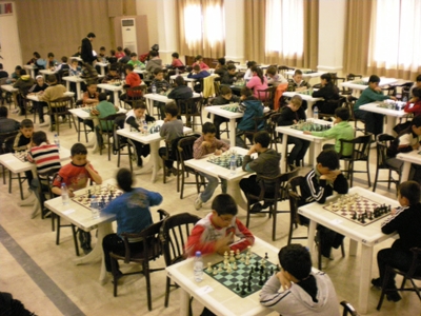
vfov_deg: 37.7
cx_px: 210
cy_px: 158
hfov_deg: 49.0
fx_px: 462
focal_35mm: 38
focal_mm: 6.3
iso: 510
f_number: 3.1
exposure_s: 1/8
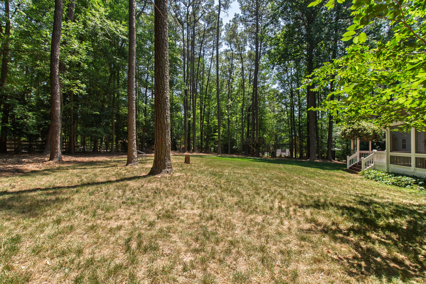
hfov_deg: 100.4
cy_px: 142
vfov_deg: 77.3
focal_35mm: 15
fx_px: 177
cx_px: 213
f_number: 8
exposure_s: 1/125
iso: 100
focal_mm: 10
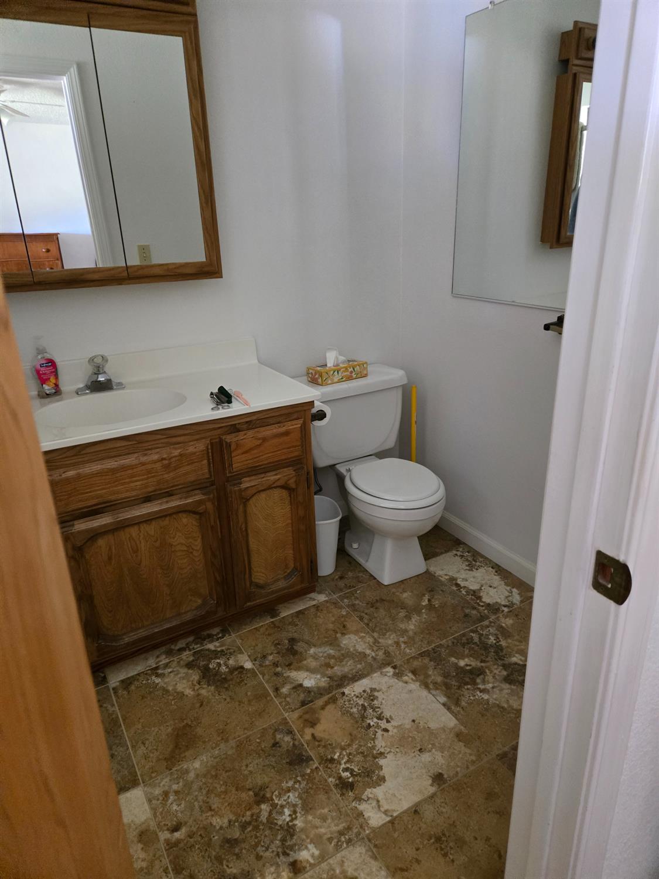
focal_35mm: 23
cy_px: 440
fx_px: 584
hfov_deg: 58.9
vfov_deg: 73.9
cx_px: 330
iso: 1250
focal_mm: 5.4
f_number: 1.8
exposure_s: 1/60
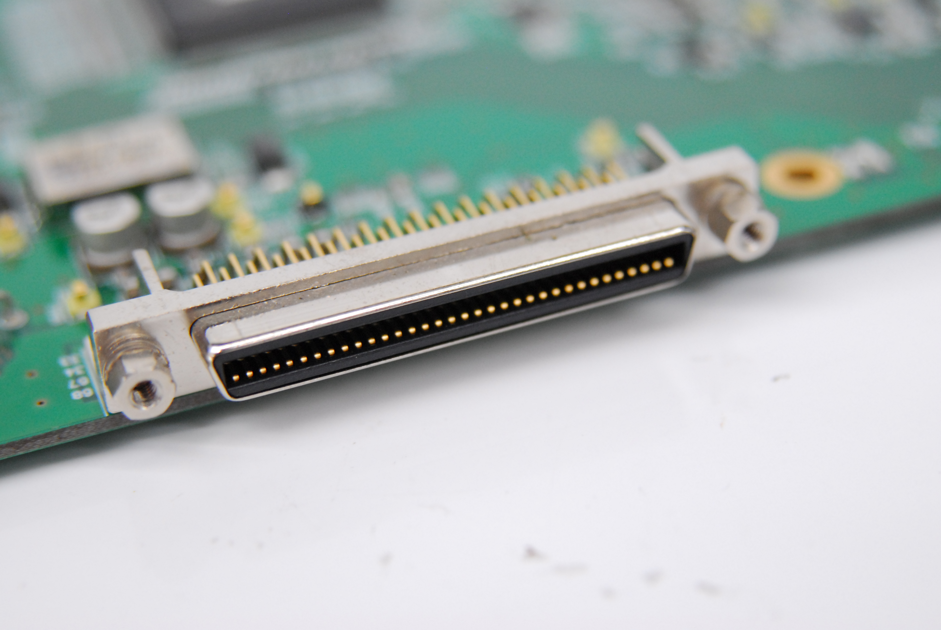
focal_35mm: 84
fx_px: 2198
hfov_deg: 24.2
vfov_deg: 16.3
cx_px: 470
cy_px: 315
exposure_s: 1/125
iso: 800
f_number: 3.8
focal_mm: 56
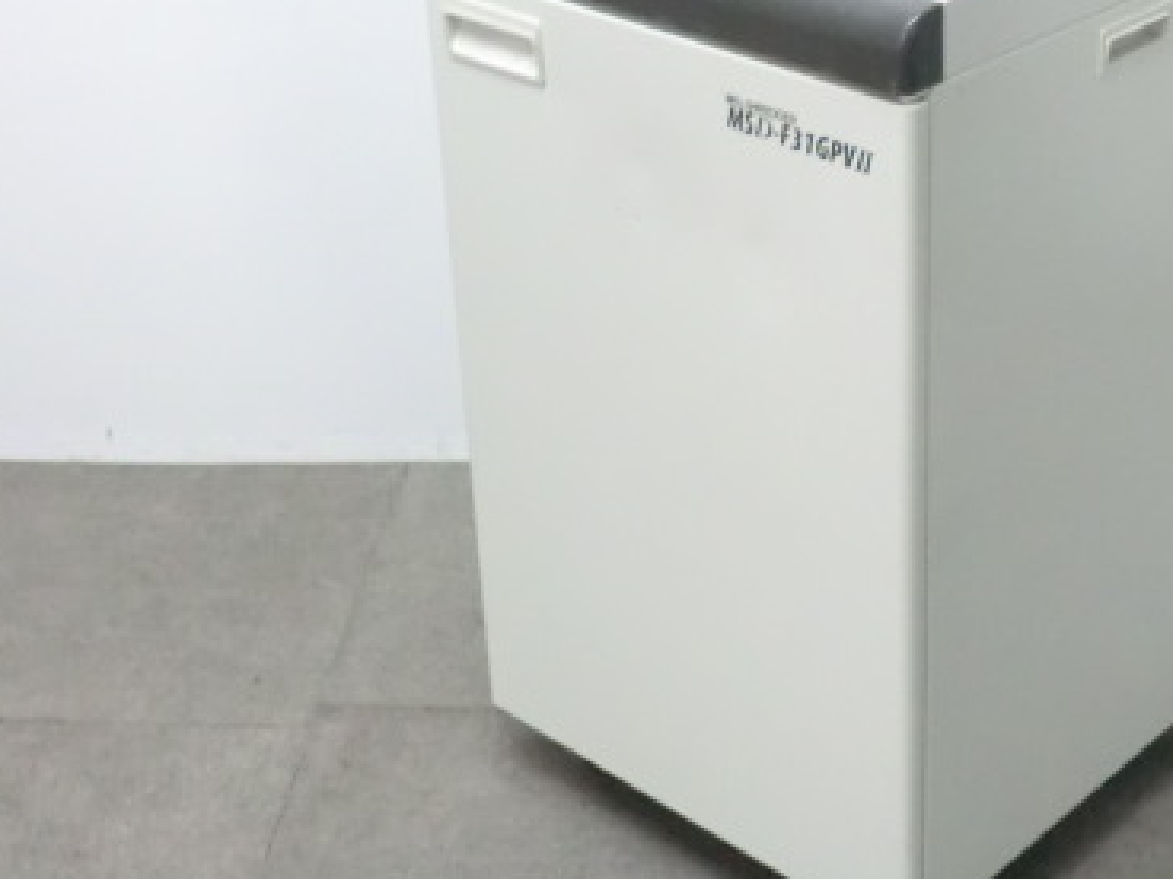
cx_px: 896
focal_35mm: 66
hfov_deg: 28.9
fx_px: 2236
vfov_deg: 22.1
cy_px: 232
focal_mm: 6.9
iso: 800
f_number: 3.9
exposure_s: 1/30
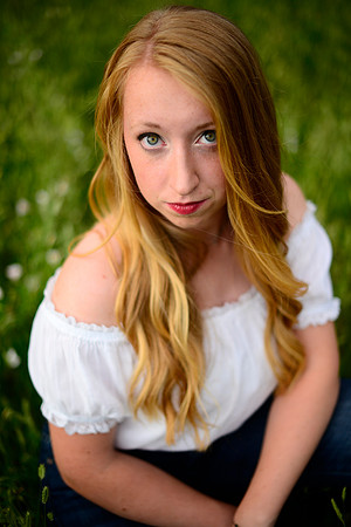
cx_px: 176
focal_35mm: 50
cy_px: 264
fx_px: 731
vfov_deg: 39.6
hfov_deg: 27.0
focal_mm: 50
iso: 160
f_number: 1.6
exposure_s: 1/1600
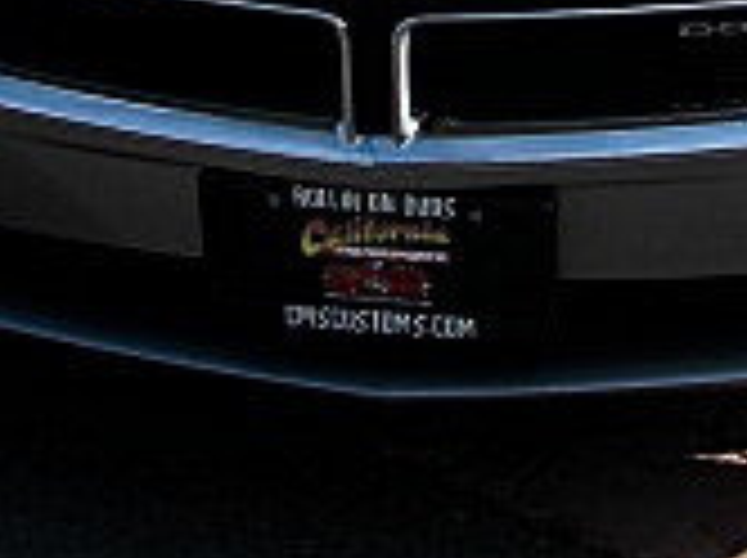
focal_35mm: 139
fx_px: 2995
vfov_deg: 10.2
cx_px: 608
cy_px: -342
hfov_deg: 14.1
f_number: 2.8
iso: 50
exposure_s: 1/500
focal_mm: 6.3
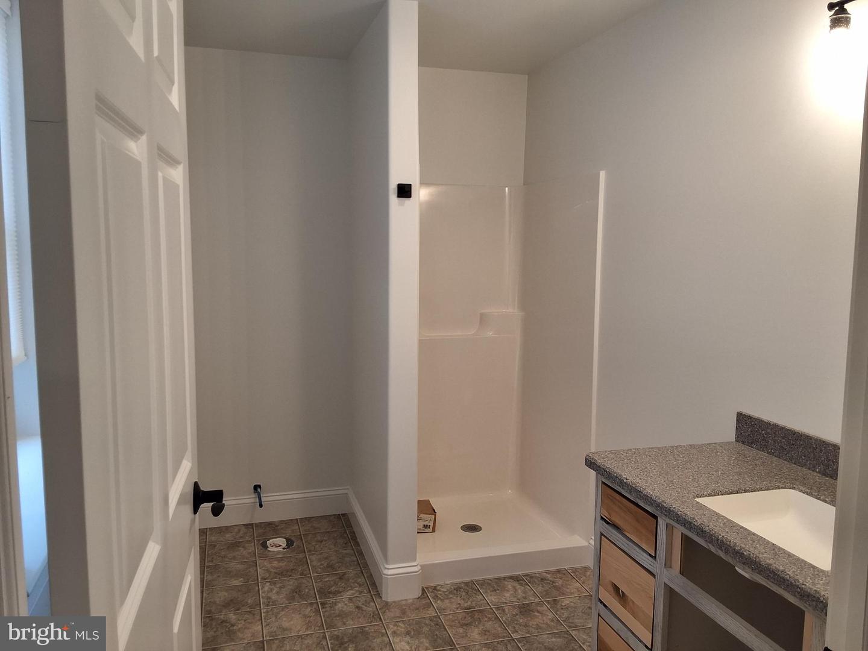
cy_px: 326
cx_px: 434
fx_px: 702
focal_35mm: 28
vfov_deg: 49.7
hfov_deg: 63.4
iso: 50
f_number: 1.9
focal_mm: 2.91
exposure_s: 1/60
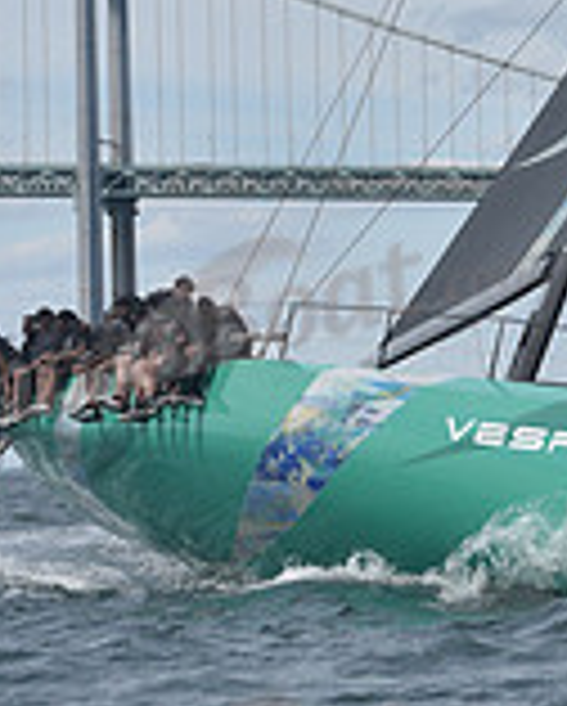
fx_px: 5066
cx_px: 778
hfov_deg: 6.3
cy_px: 34
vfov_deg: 7.9
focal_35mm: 242
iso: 320
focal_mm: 70
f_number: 8
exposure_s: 1/800
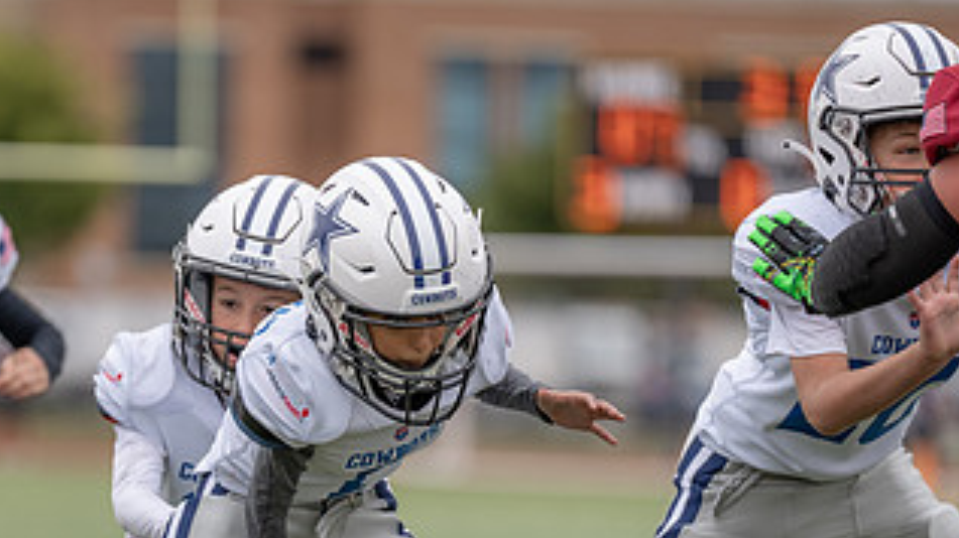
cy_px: 473
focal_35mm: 384
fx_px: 9761
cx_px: 272
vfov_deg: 3.2
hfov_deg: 5.6
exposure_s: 1/1250
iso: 200
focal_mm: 200
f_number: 2.8
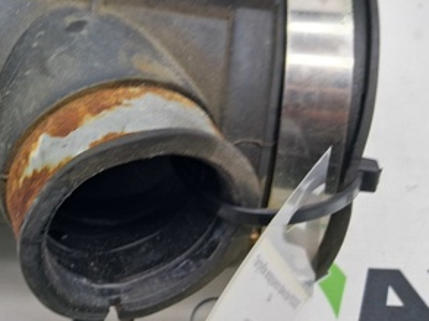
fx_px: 730
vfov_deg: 24.4
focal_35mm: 59
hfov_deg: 29.7
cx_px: -32
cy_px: 64
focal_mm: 4
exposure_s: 1/50
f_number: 1.8
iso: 50
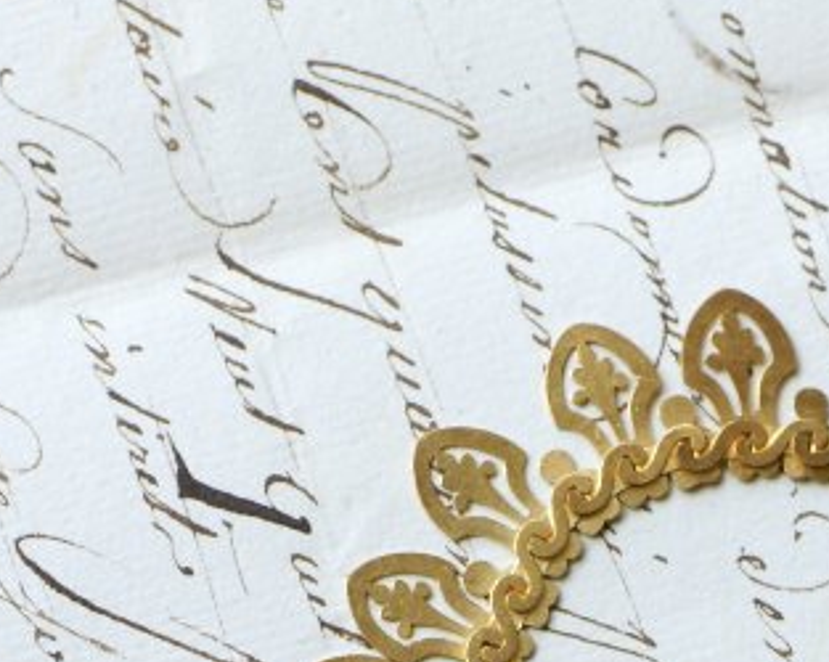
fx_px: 9269
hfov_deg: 5.1
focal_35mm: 378
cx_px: 678
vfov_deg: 4.0
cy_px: 1486
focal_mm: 70
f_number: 5.6
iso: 200
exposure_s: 1/160
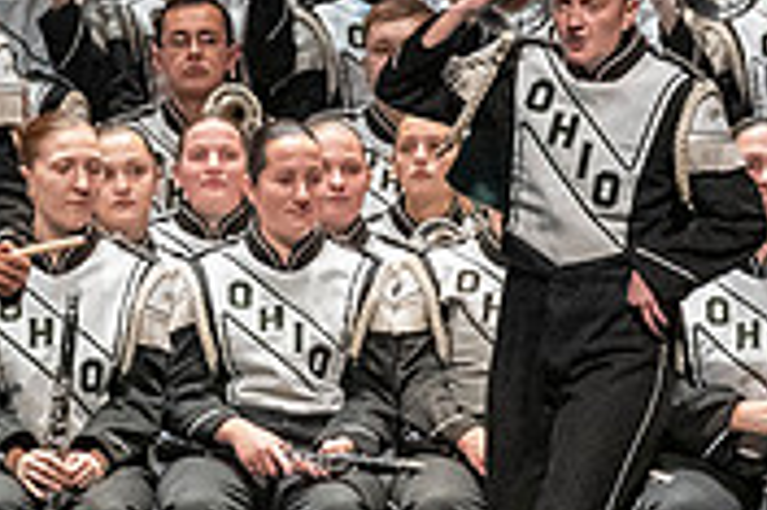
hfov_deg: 3.1
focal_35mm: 667
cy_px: 201
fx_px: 14197
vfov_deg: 2.1
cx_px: 1181
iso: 4000
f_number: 4
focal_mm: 135
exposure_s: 1/500
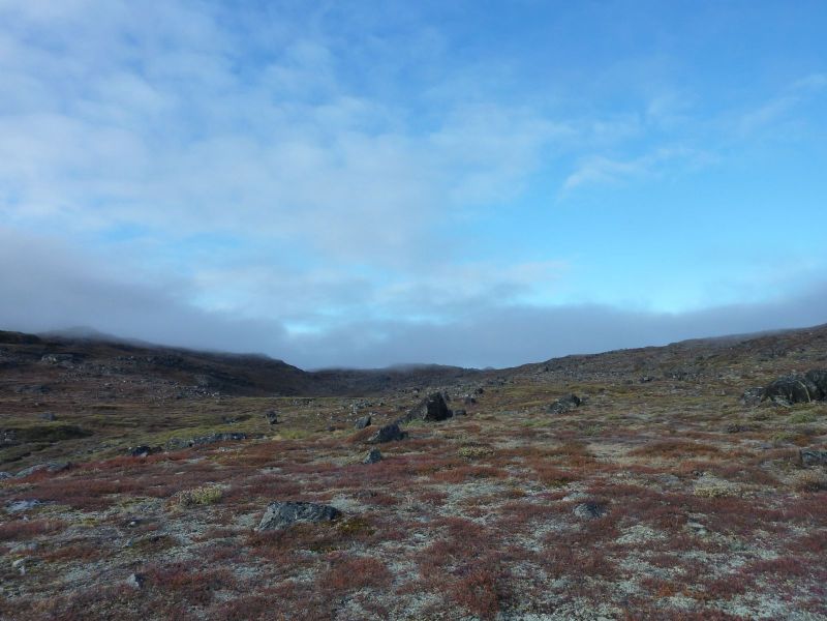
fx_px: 597
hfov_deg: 69.4
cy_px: 310
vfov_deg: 54.9
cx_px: 414
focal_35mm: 25
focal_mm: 4.1
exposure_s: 1/500
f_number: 4
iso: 125
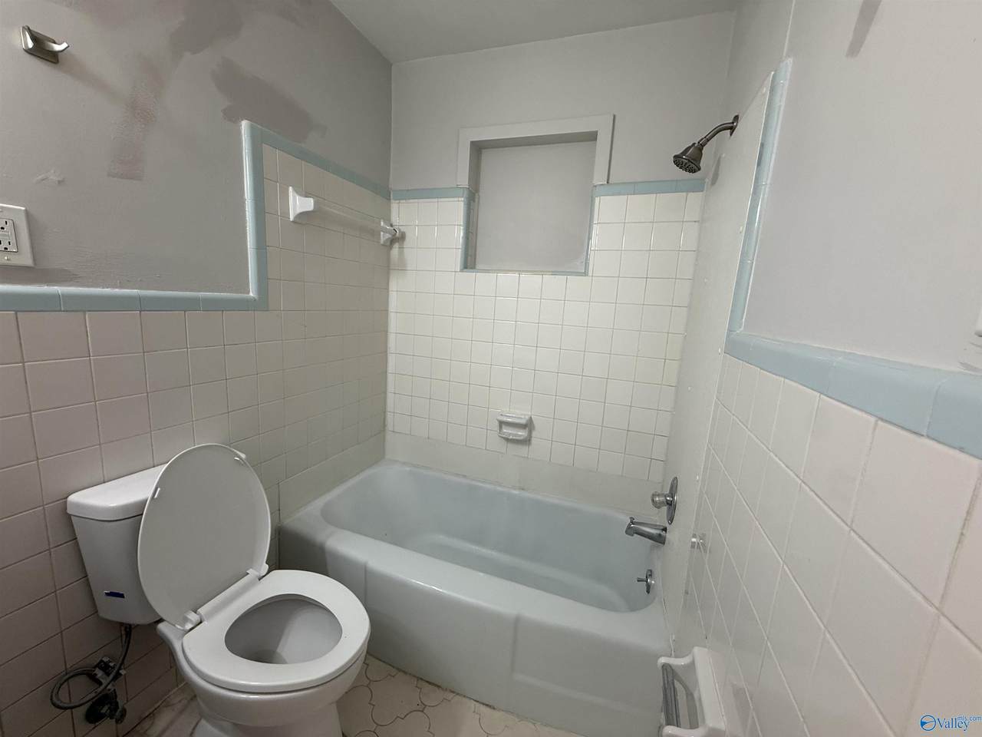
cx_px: 491
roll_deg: -4.0
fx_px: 397
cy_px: 368
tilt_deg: -8.9
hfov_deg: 102.1
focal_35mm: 14
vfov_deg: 85.7
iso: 160
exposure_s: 1/120
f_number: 2.2
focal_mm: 2.22
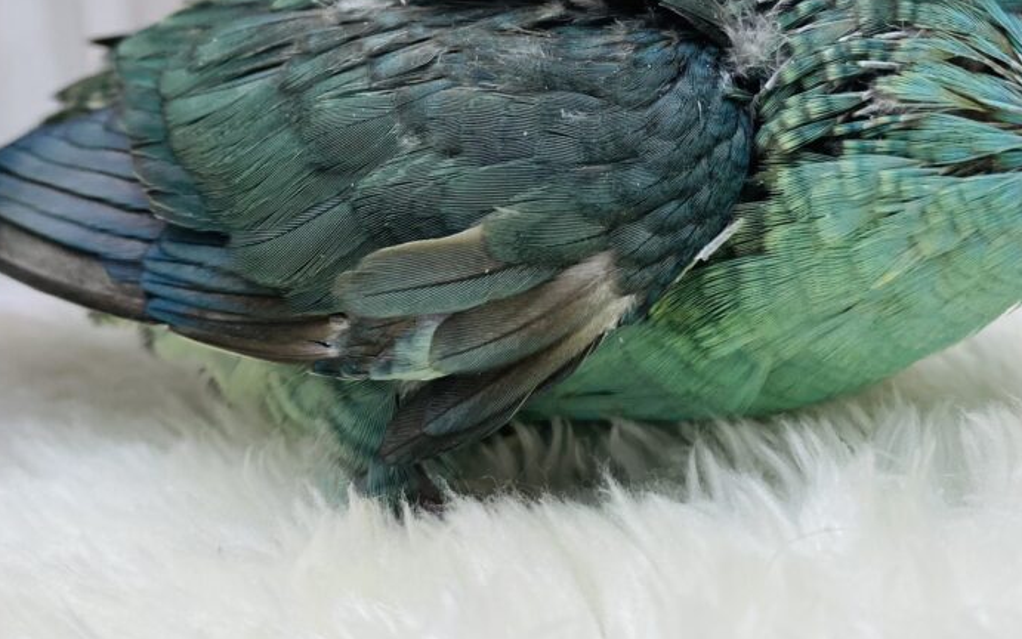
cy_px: 127
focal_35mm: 46
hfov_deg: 43.3
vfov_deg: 27.4
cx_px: 611
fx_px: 1281
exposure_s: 1/100
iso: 80
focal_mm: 4.25
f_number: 1.8
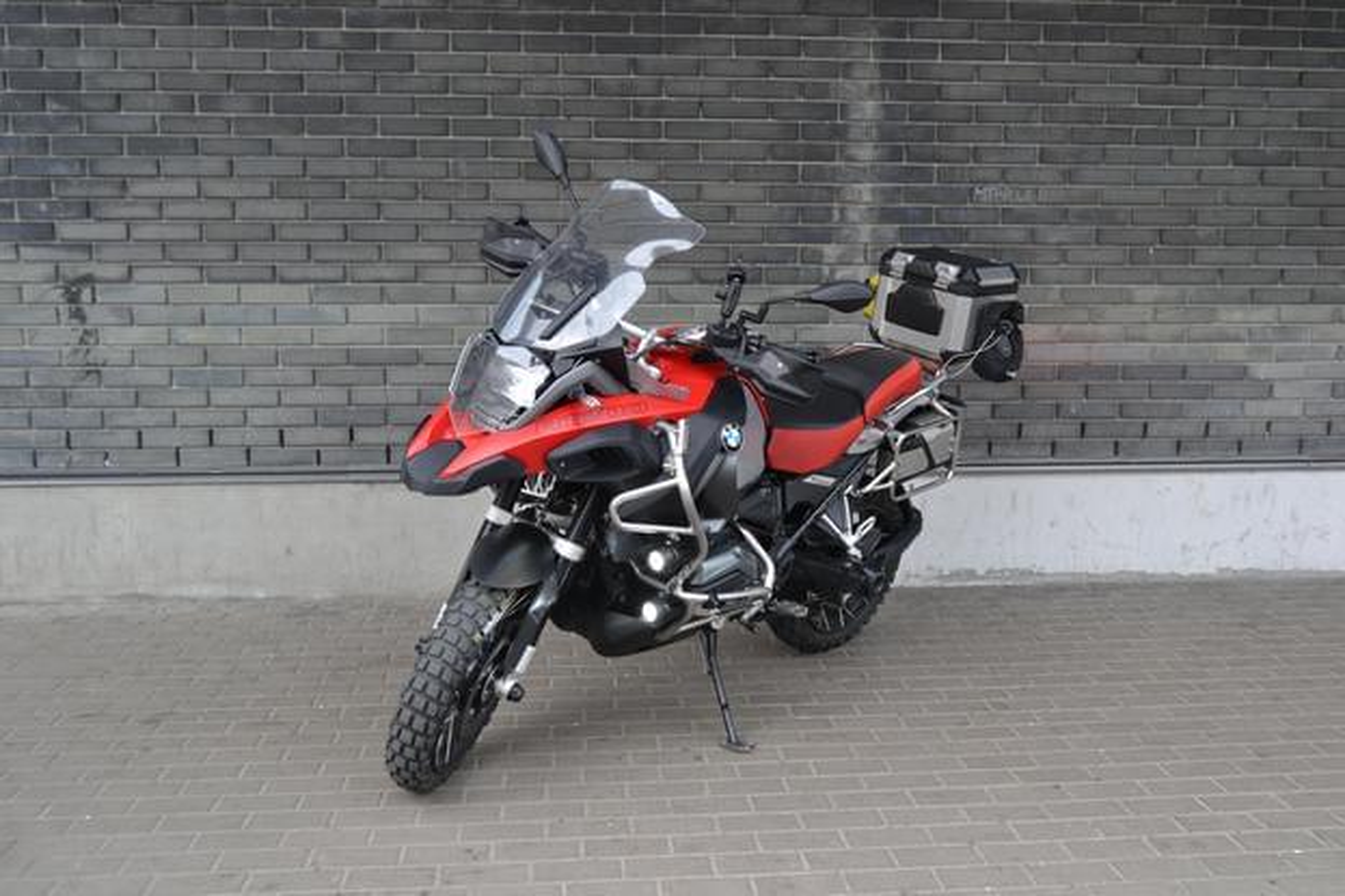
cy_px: 448
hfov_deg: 57.2
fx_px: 1233
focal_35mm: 33
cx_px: 672
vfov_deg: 39.9
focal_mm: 22
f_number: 5.6
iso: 400
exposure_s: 1/125
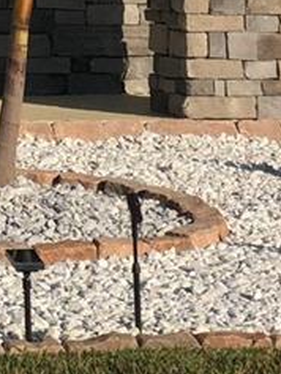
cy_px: -560
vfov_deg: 6.5
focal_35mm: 289
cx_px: -418
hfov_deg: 5.0
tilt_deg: +5.9
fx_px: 3125
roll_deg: -0.8
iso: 20
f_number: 2.8
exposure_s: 1/979
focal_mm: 6.6
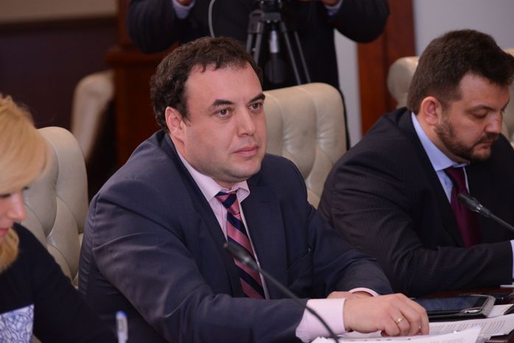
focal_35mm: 200
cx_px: 257
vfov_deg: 6.9
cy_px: 172
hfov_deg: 10.3
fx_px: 2857
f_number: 6.3
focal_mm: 200
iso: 3200
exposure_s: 1/200
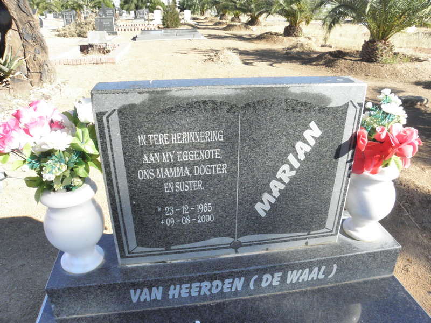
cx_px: 216
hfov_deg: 67.3
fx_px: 324
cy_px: 162
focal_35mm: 26
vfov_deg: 53.1
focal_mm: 4.6
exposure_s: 1/250
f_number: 6.3
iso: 200
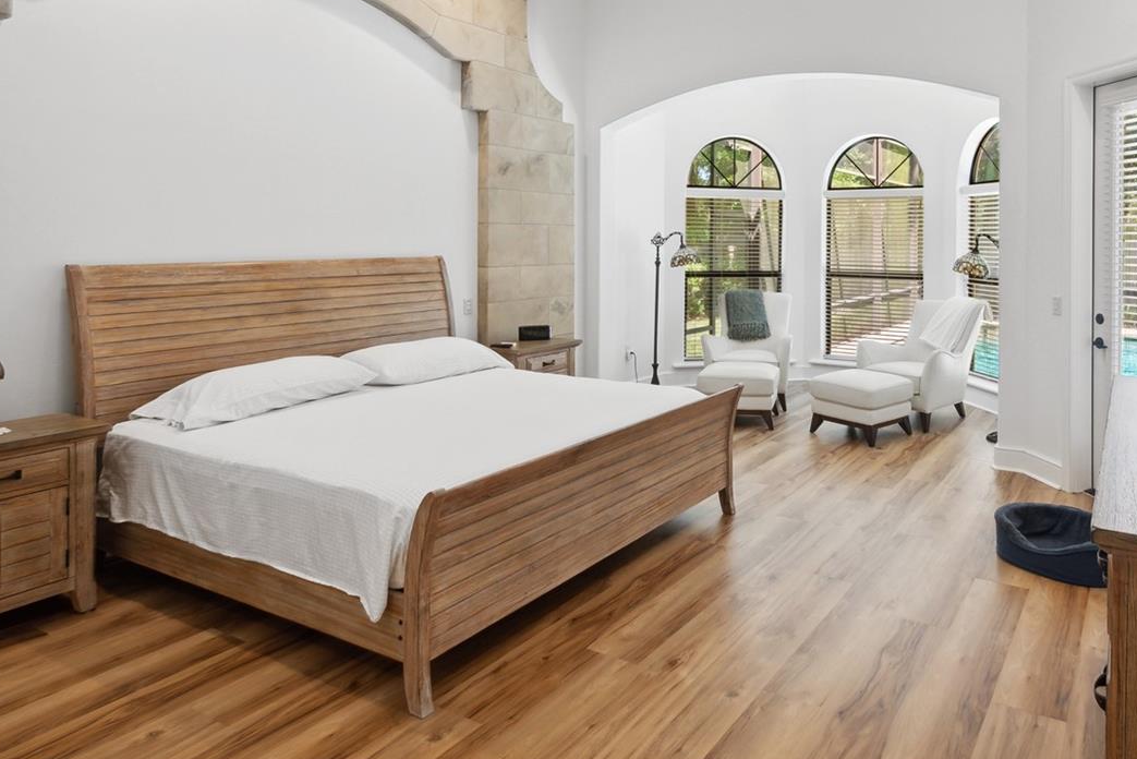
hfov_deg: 74.0
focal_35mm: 23
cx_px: 750
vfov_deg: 53.7
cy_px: 232
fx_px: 727
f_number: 8
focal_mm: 10
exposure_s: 1/13
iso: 200
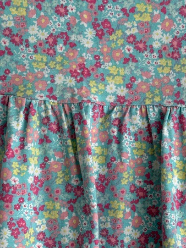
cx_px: 102
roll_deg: -0.4
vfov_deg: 27.1
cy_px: 182
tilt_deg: -2.1
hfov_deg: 20.7
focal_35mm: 71
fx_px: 508
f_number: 1.78
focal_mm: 6.76
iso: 80
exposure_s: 1/397
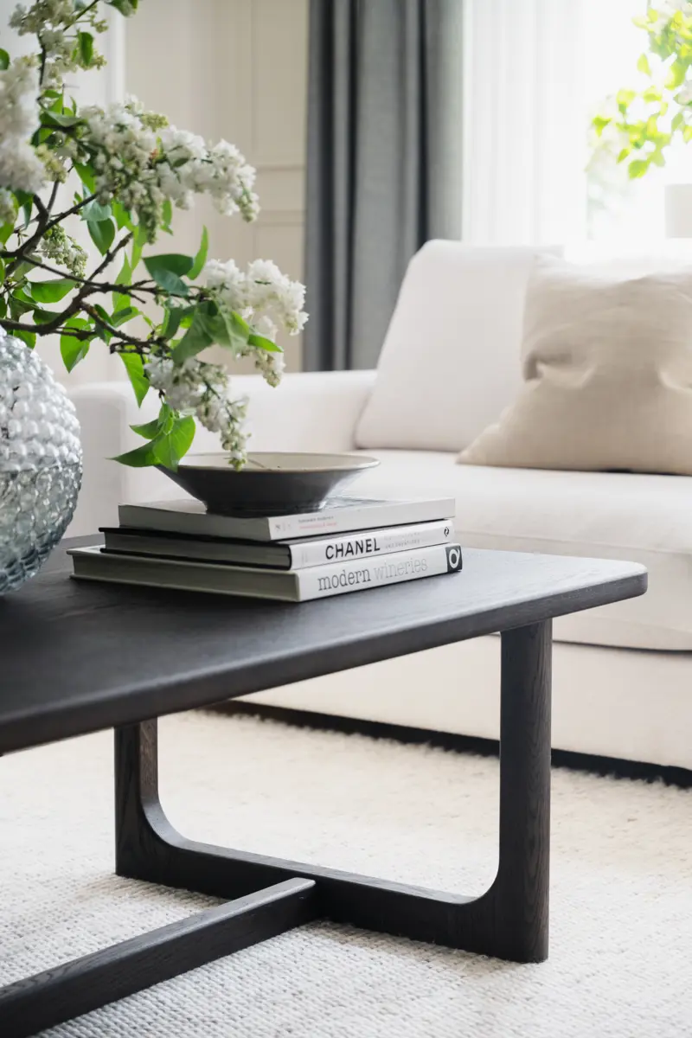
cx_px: 346
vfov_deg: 29.7
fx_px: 1961
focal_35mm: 68
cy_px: 519
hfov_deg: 20.0
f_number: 4
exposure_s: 1/60
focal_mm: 68
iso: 100
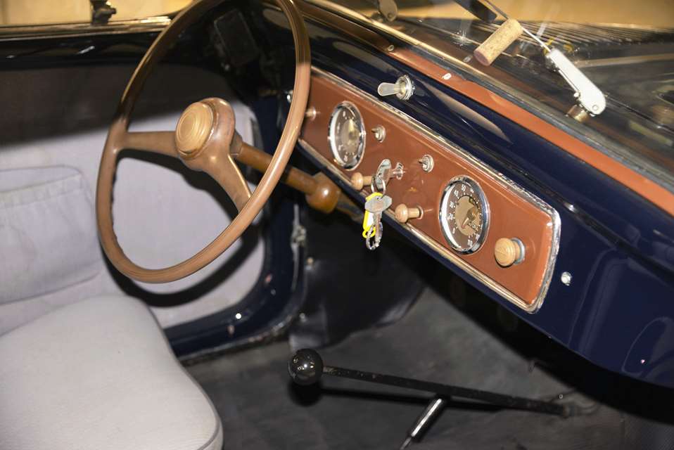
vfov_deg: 24.7
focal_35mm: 55
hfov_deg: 36.2
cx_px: 337
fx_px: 1030
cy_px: 225
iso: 800
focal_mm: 55
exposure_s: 1/60
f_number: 4
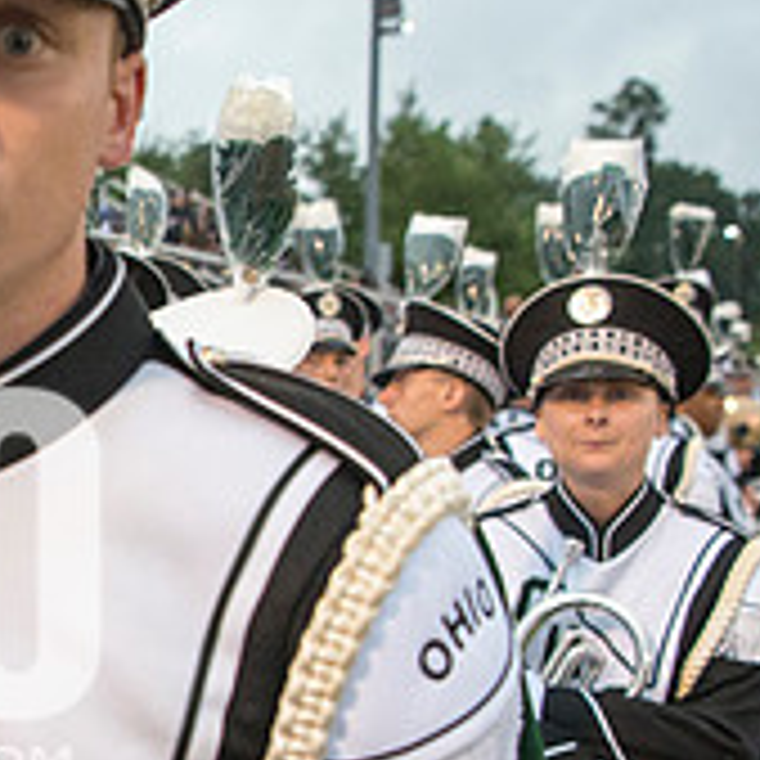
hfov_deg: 22.1
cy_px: 600
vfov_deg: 24.3
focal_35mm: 70
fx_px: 1739
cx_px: -238
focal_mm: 24
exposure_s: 1/800
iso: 2000
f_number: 3.2
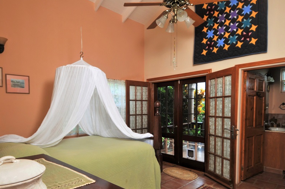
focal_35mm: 23
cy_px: 113
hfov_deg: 76.1
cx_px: 138
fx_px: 182
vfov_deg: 54.6
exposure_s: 1/40
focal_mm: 12
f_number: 8
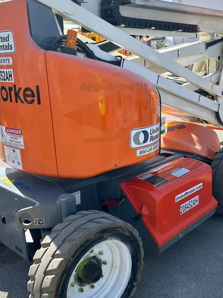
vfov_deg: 50.0
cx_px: 129
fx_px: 318
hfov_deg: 38.6
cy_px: 166
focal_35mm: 37
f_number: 1.5
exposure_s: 1/1295
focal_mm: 5.7
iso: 50
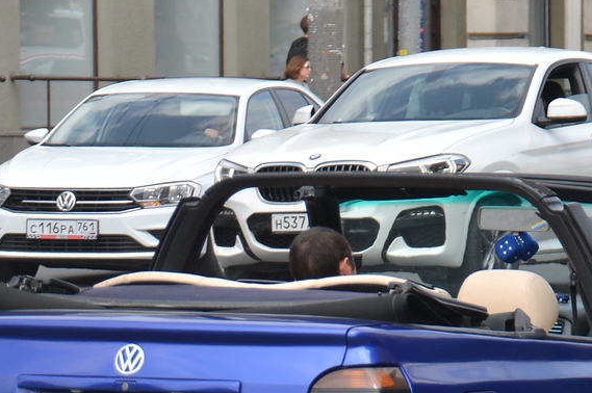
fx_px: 5847
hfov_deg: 5.8
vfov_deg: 3.9
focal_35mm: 356
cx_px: 449
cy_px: 306
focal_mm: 90
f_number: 5.3
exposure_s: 1/1250
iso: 400
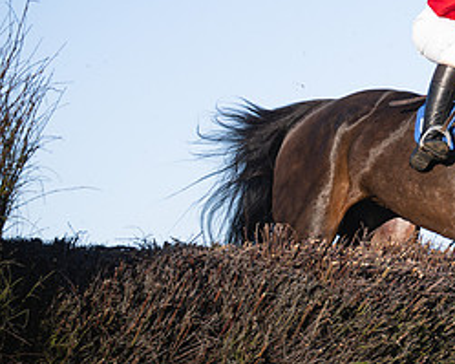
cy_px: 190
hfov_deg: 6.6
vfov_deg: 5.3
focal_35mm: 291
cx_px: 620
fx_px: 3917
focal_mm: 74
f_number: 2.8
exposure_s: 1/2000
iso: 100
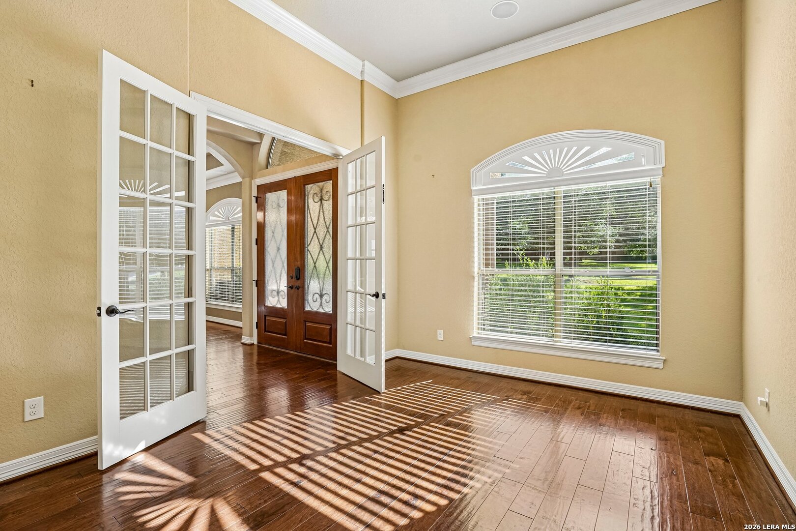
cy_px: 266
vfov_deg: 73.7
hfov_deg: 96.7
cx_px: 398
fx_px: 354
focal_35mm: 16
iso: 400
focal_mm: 16
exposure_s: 1/100
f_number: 8
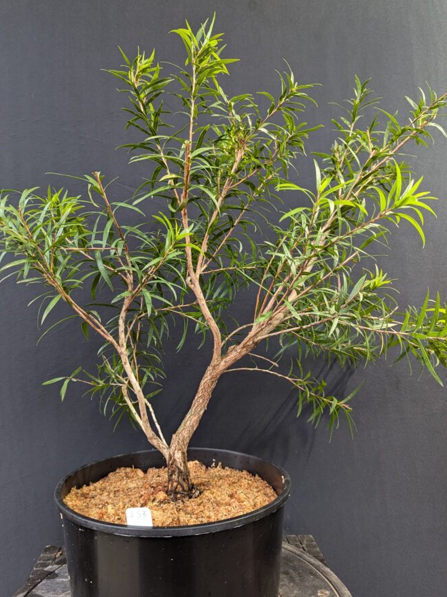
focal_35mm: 28
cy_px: 326
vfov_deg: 63.3
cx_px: 210
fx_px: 482
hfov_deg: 49.7
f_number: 1.85
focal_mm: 6.81
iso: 301
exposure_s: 1/50
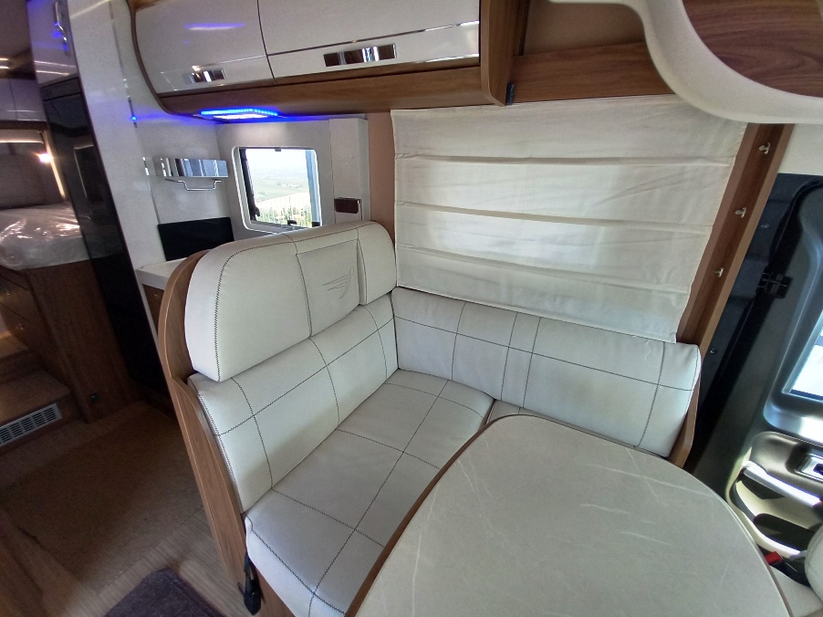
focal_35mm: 13
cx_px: 412
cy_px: 308
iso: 100
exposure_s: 1/100
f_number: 2.2
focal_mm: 1.13
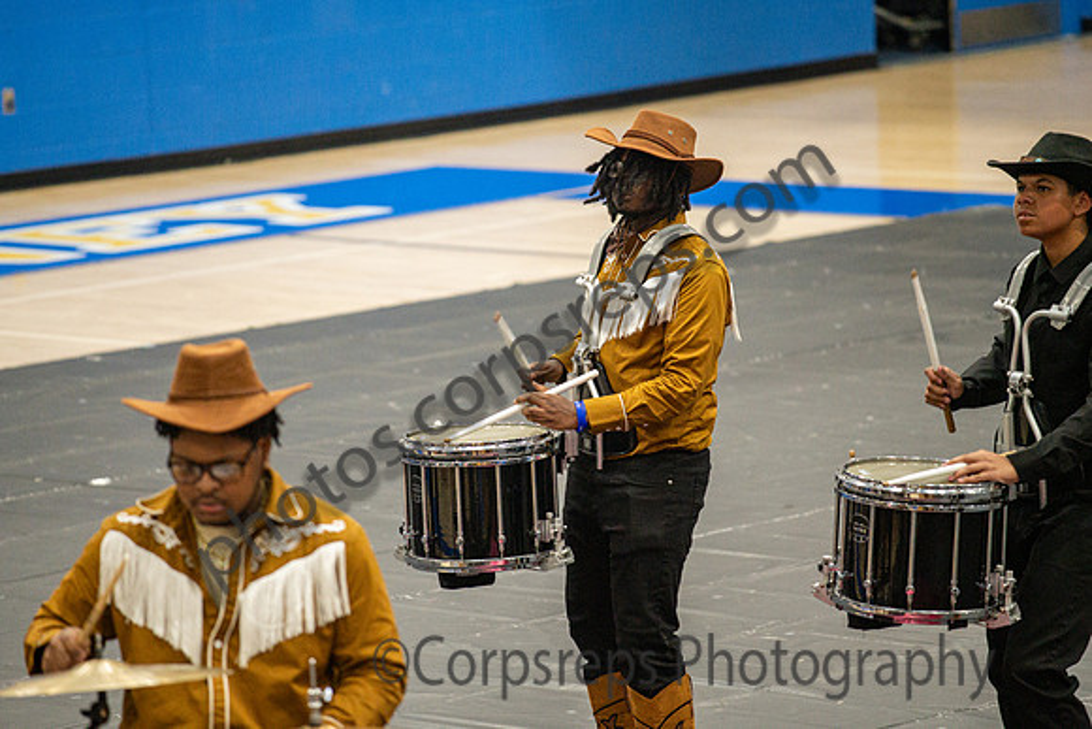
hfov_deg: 9.2
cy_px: 323
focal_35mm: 223
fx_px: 6756
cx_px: 555
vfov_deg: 6.2
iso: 6400
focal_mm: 200
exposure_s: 1/500
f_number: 4
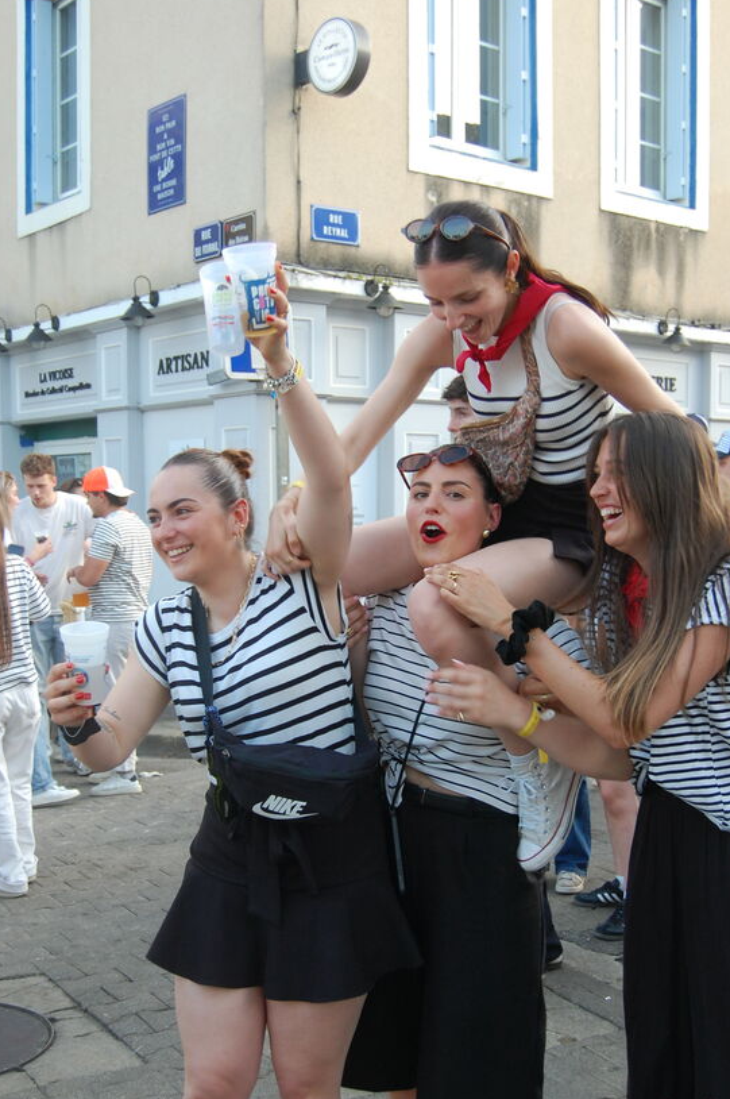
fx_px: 1341
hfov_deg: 30.4
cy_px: 610
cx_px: 355
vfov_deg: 44.5
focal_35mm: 44
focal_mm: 26
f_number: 4.5
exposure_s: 1/80
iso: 400
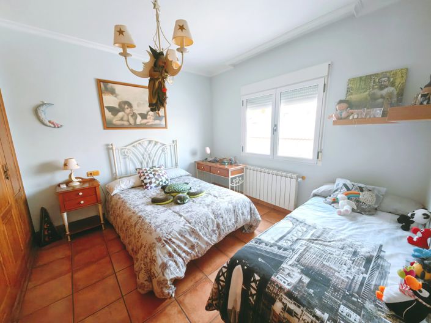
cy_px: 162
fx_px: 162
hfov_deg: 106.2
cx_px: 216
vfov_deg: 89.9
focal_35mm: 13
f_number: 2.2
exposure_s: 1/100
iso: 80
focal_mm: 1.76
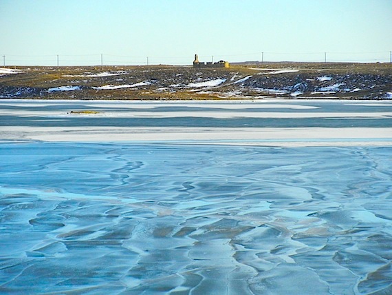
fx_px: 2266
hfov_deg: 9.9
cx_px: 196
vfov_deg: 7.4
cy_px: 148
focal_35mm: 200
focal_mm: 36
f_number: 9.4
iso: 400
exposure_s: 1/487
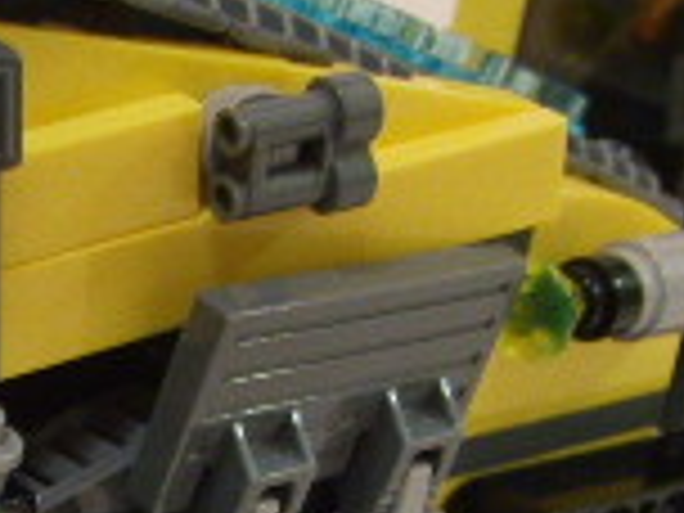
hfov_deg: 13.1
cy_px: 558
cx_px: -135
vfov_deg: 10.0
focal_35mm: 147
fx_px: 2905
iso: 140
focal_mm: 5.8
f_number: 2.8
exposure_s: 1/3
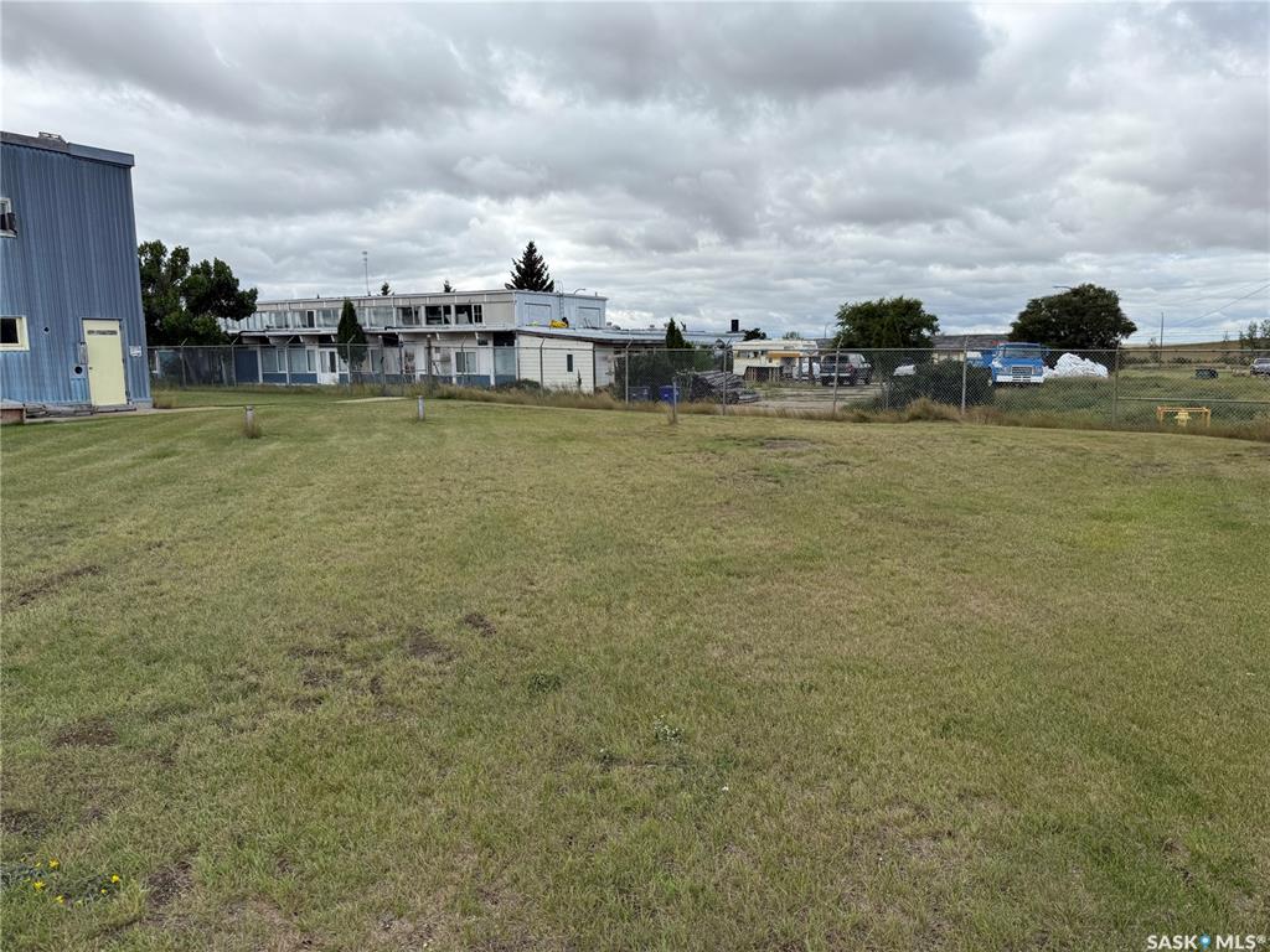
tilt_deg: -8.2
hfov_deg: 71.6
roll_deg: +0.9
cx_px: 635
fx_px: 881
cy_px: 476
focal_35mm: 24
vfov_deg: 56.8
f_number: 1.78
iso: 80
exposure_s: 1/3279
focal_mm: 6.76
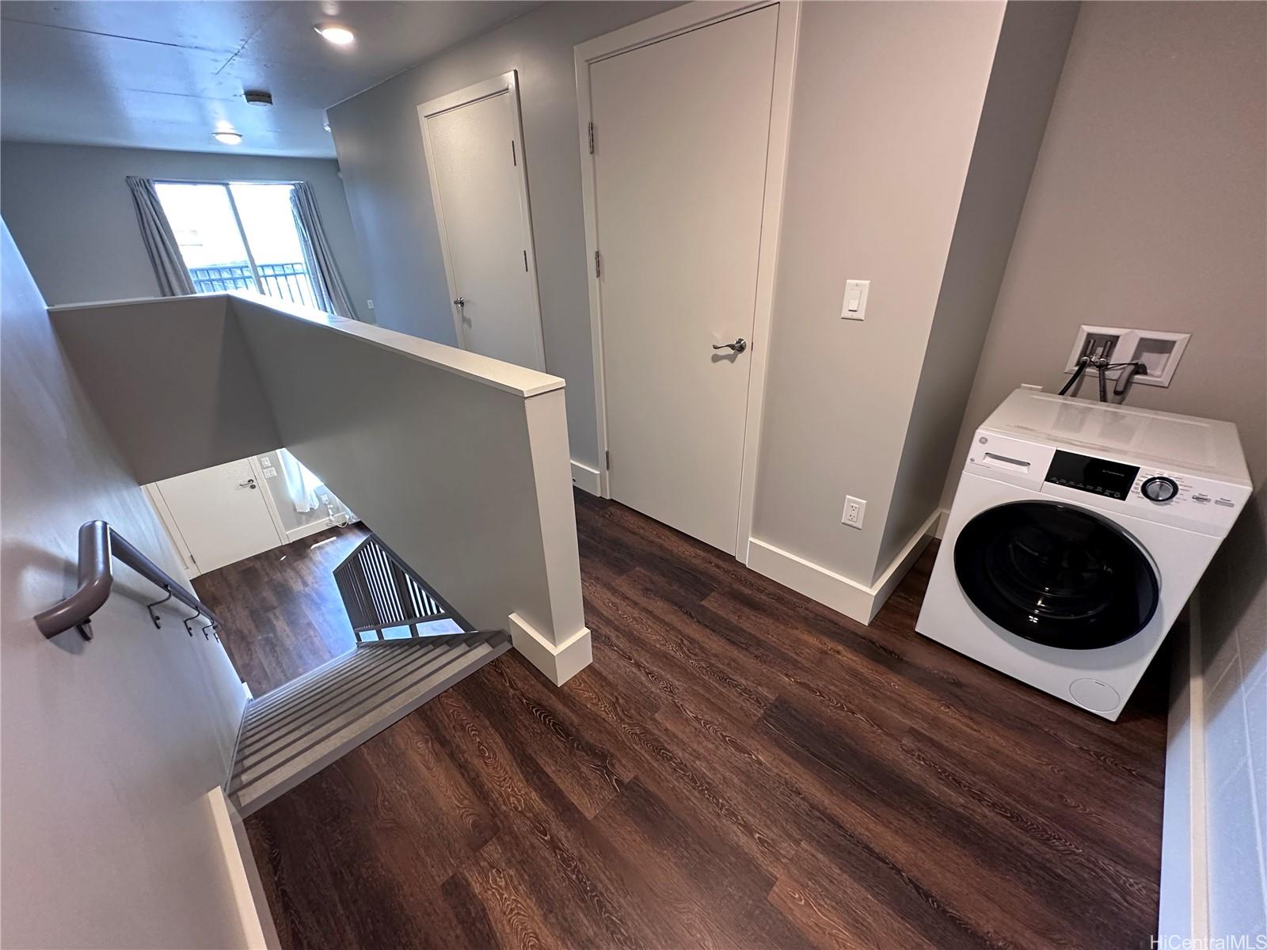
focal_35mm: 14
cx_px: 634
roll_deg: +1.4
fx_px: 512
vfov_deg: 85.7
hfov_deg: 102.1
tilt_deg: -25.8
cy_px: 475
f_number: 2.2
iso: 400
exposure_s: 1/60
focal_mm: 2.22
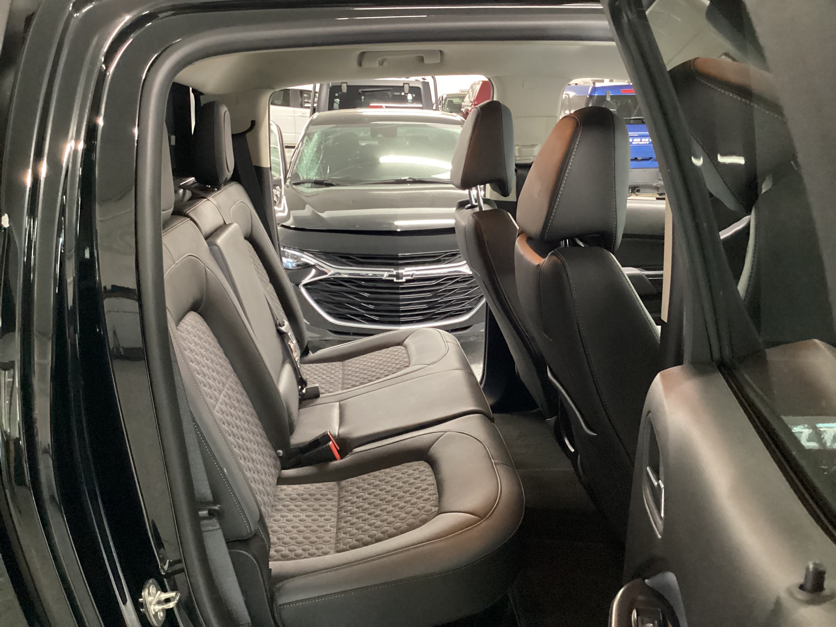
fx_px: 749
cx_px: 418
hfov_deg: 58.4
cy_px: 314
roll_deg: +0.1
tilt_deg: -18.0
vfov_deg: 45.4
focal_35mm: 31
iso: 640
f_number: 2.4
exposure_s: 1/25
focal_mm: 3.3
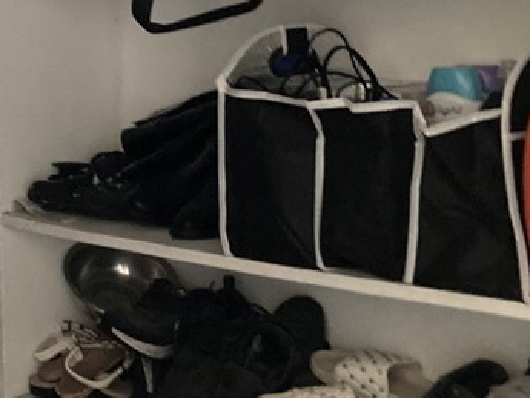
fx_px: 1271
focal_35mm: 83
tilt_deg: -0.6
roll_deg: +1.6
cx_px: 77
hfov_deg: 23.1
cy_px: 123
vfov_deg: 17.7
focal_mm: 3.99
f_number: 1.8
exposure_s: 1/21
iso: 640
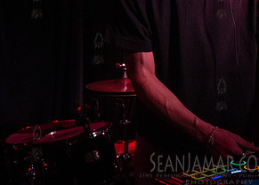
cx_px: 190
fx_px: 611
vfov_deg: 16.8
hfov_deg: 23.7
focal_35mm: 83
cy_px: -6
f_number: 3.5
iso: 12800
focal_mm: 38
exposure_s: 1/250
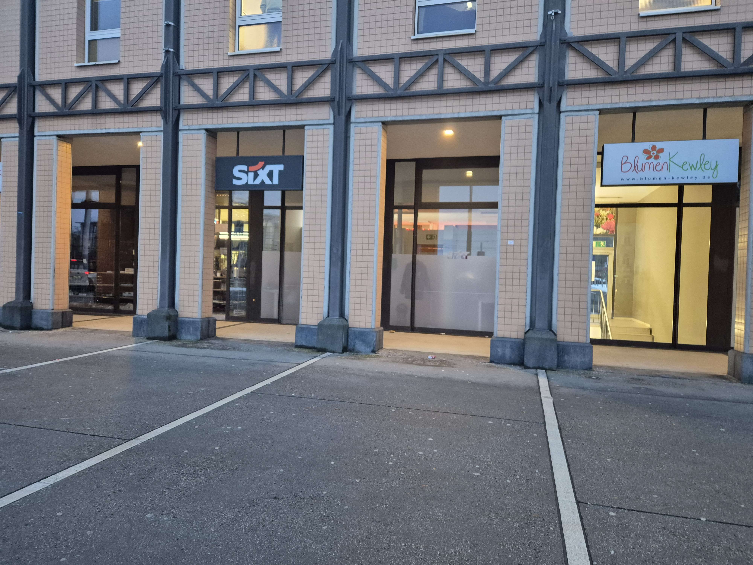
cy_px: 282
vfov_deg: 58.9
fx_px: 500
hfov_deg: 73.9
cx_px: 376
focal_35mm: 23
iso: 1250
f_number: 1.8
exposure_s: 1/100
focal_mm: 5.4
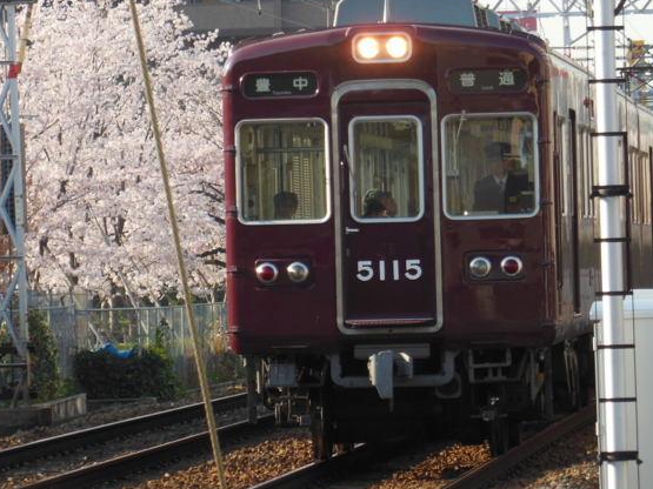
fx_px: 5979
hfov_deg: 6.3
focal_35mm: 317
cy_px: 155
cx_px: 367
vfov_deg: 4.7
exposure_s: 1/160
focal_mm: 39.3
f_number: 5.9
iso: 125
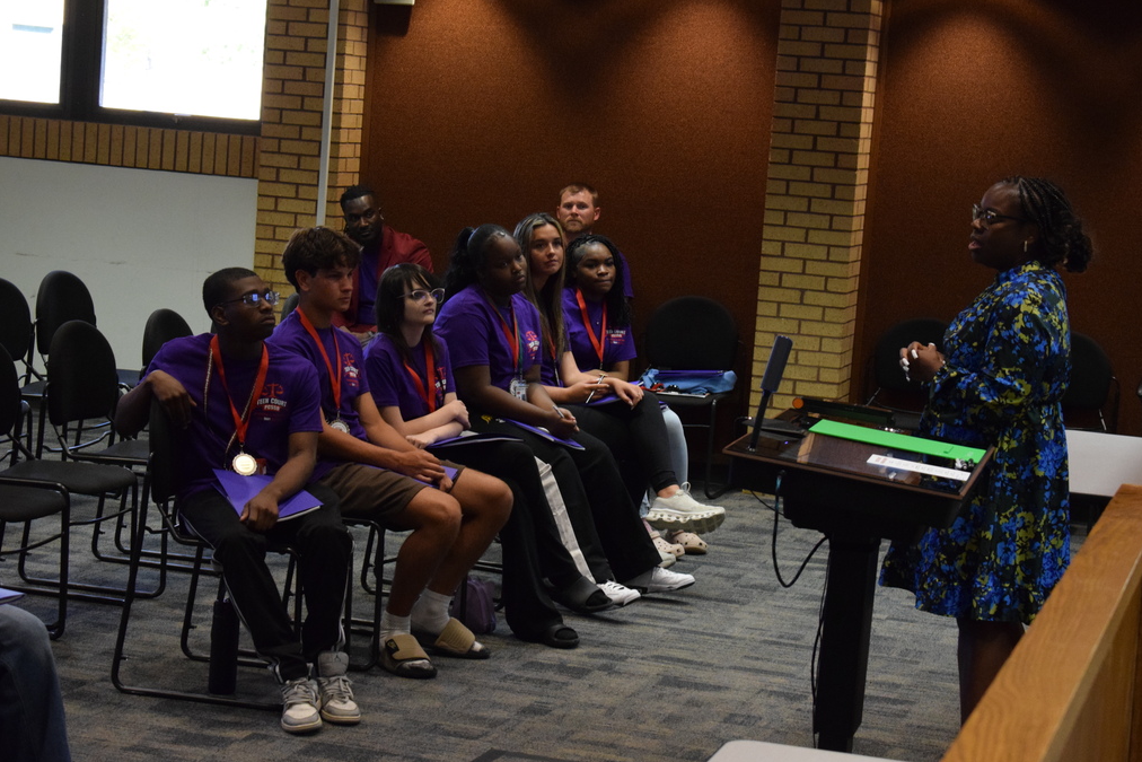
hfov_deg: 24.3
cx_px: 576
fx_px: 2649
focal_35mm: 84
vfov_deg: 16.4
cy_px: 383
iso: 3200
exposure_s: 1/50
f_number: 5.6
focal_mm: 55
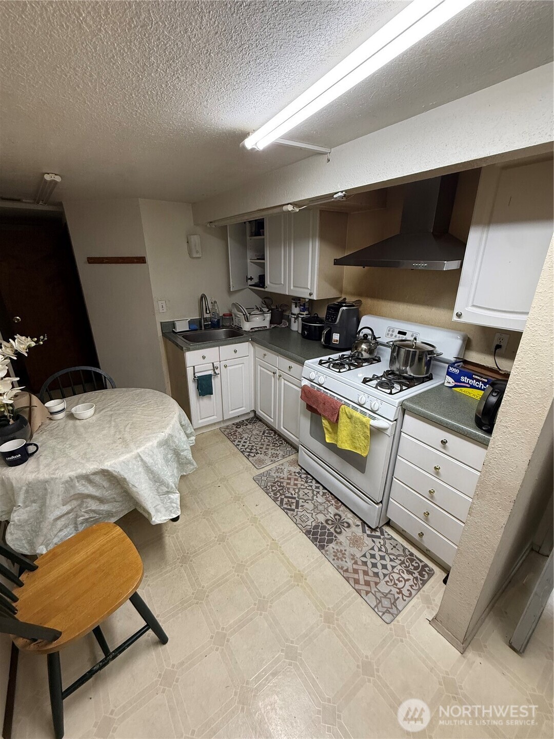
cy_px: 370
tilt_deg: -20.2
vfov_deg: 102.1
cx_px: 277
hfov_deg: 85.7
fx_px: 299
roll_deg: +0.2
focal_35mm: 14
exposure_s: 1/120
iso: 250
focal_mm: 2.22
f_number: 2.2
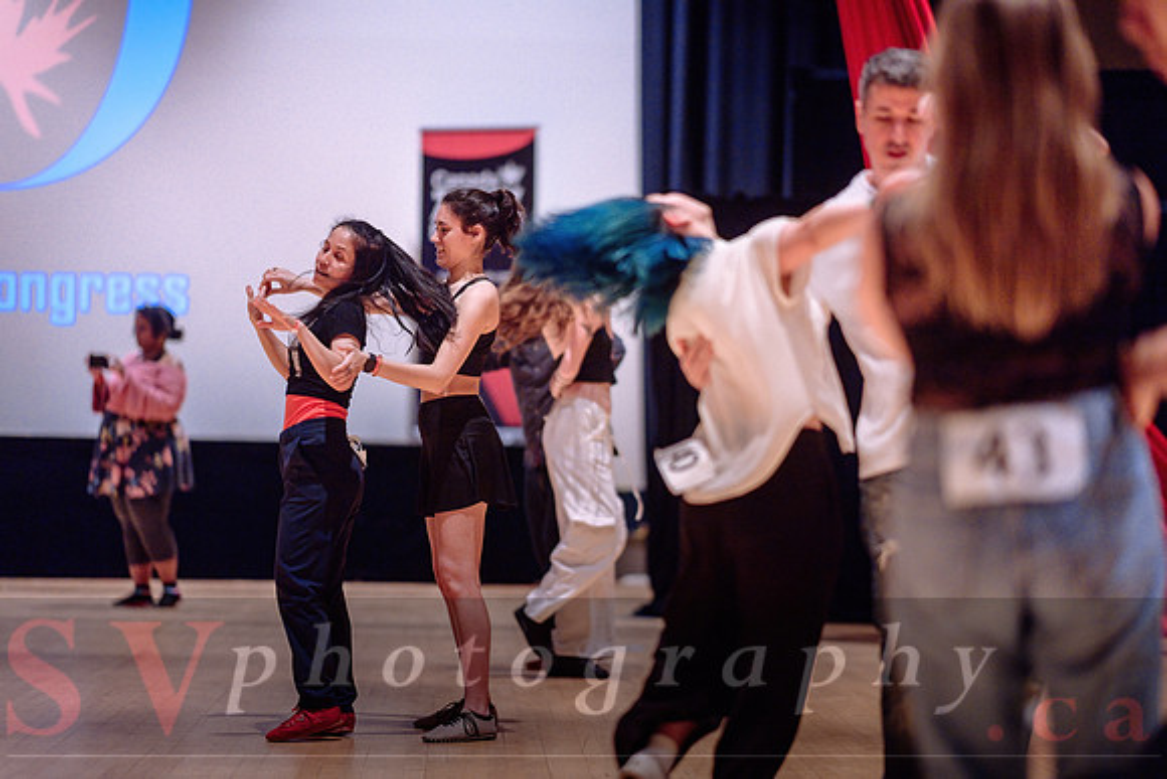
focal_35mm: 105
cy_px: 390
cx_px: 584
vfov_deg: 13.0
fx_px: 3404
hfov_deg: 19.5
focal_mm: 105
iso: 2000
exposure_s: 1/250
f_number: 1.4
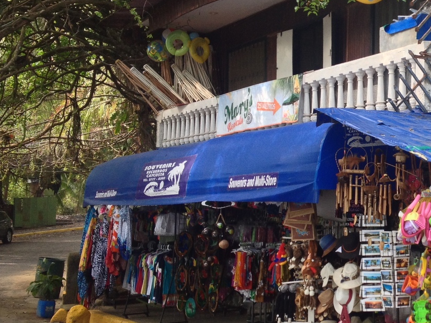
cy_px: 159
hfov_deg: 27.3
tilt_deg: +1.4
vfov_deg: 21.6
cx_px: 406
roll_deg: -1.3
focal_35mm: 68
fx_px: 847
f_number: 2.4
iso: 64
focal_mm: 4.28
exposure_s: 1/120
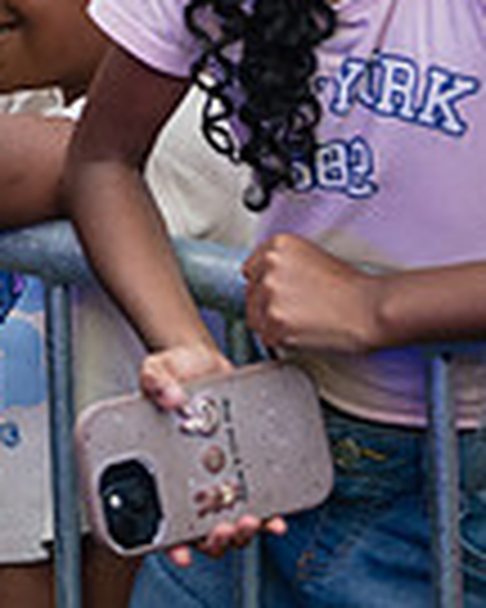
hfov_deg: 9.2
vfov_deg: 11.6
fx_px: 2895
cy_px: -241
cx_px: -378
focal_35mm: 161
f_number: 3.2
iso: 1000
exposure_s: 1/1250
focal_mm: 40
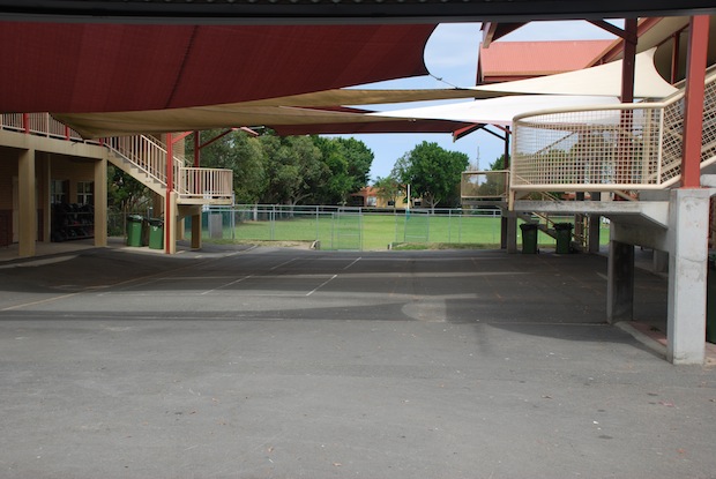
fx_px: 926
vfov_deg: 29.0
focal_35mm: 46
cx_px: 358
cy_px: 240
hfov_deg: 42.3
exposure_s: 1/200
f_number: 7.1
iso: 100
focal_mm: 31
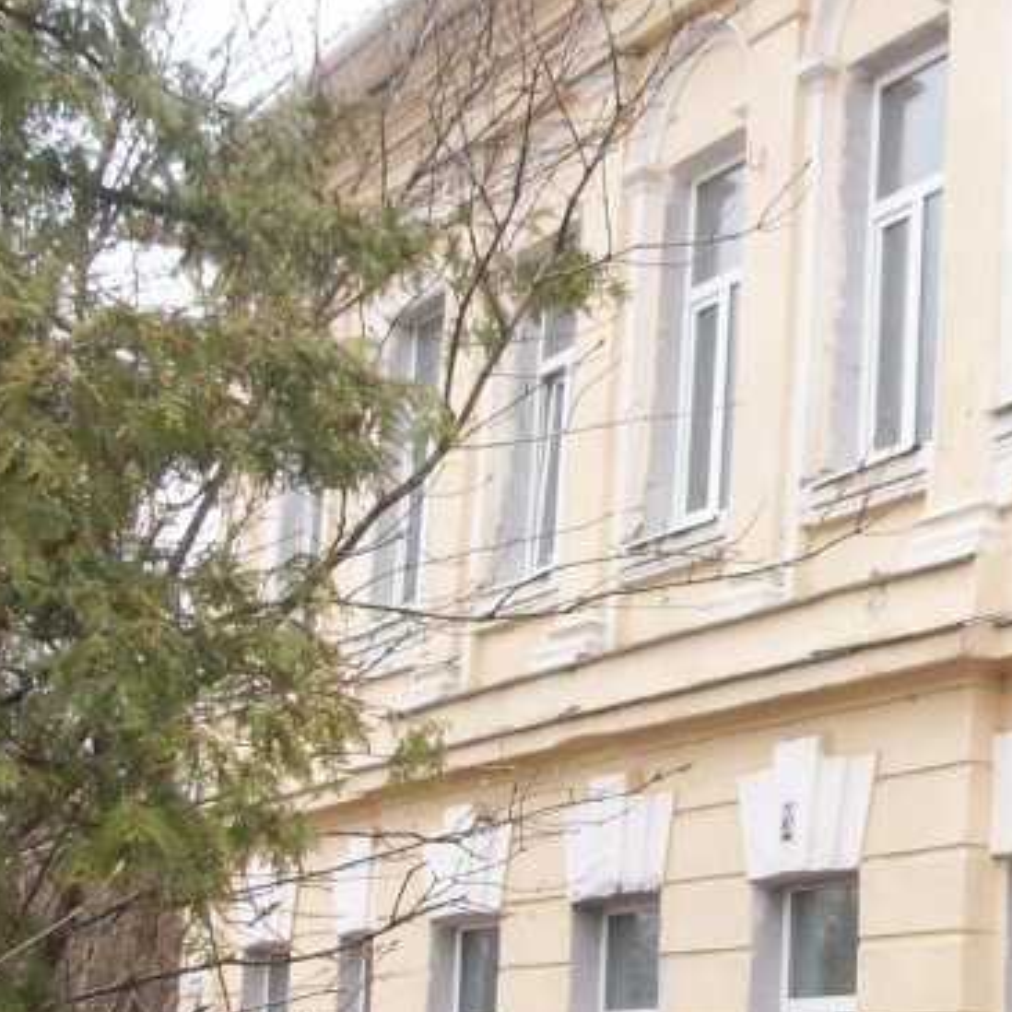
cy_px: 650
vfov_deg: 20.6
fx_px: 2778
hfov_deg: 19.6
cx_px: 1178
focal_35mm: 84
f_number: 2.8
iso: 64
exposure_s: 1/192
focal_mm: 5.7
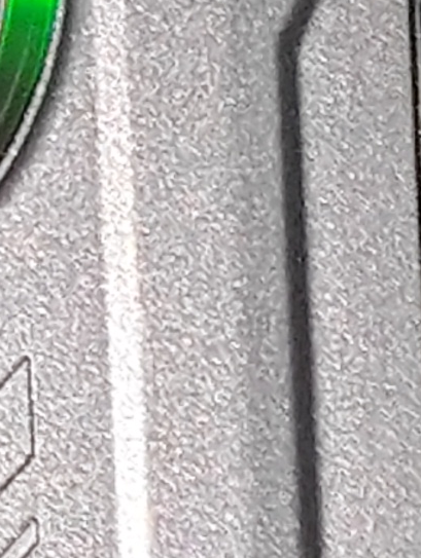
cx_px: -54
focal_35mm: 188
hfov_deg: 7.9
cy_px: 570
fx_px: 3040
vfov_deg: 10.4
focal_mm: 2.32
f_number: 2
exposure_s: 1/33.3
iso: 153
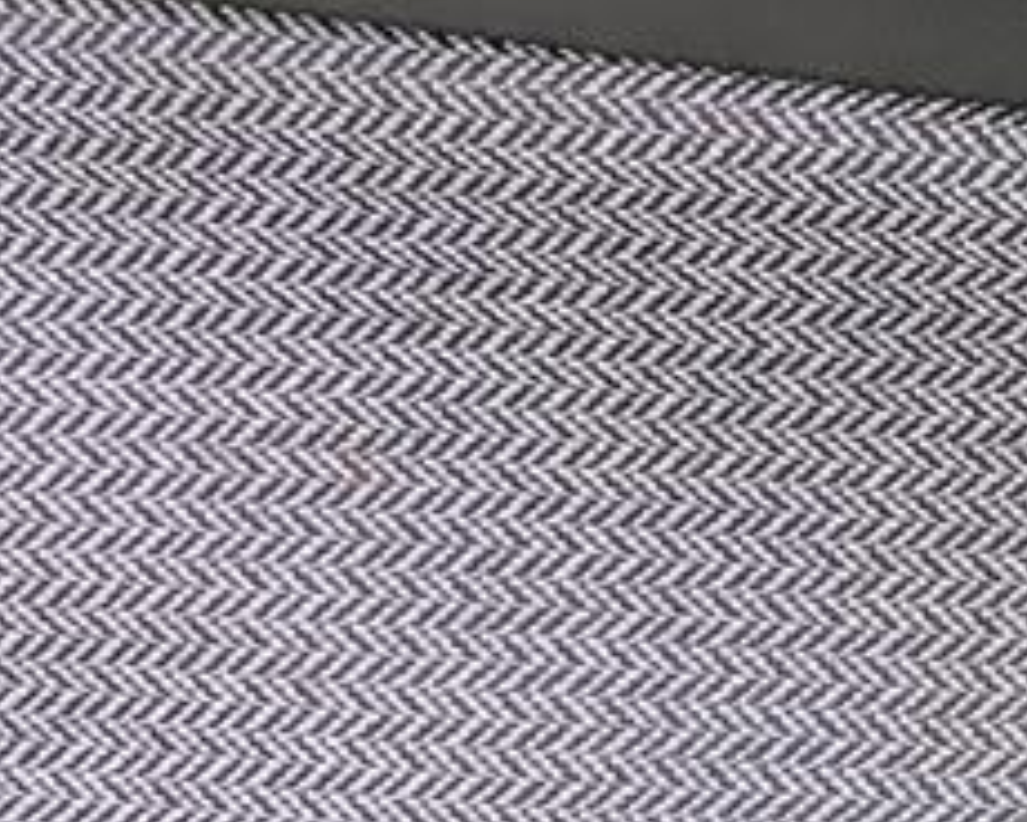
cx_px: 1837
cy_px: 920
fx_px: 4134
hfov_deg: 12.9
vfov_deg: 11.2
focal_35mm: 136
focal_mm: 5.43
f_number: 1.89
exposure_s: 1/100
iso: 50
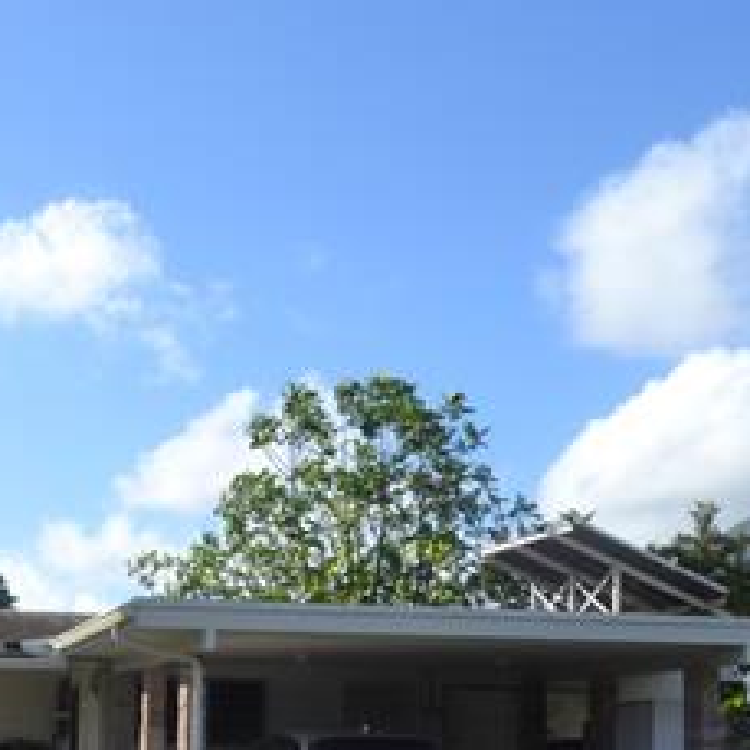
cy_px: 619
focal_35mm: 64
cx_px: 180
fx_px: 1569
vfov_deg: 26.3
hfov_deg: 26.5
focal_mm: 18
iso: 100
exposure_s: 1/250
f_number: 8
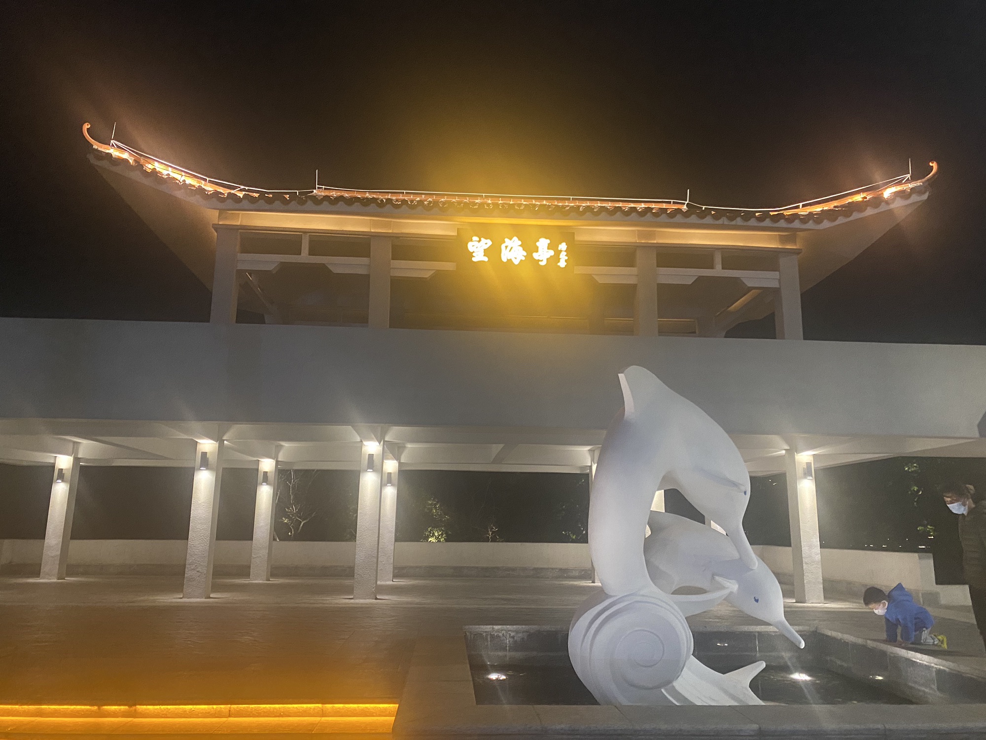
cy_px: 370
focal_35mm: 26
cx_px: 493
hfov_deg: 67.3
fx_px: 741
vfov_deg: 53.1
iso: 500
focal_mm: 4.25
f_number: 1.8
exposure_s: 1/33
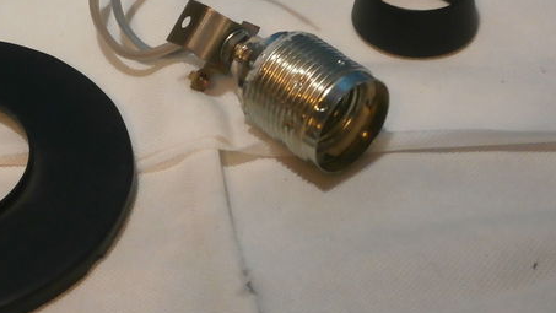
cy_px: -6
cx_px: 110
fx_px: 1666
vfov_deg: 10.6
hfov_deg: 18.8
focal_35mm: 113
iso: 200
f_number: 3.4
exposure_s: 1/13
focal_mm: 8.3
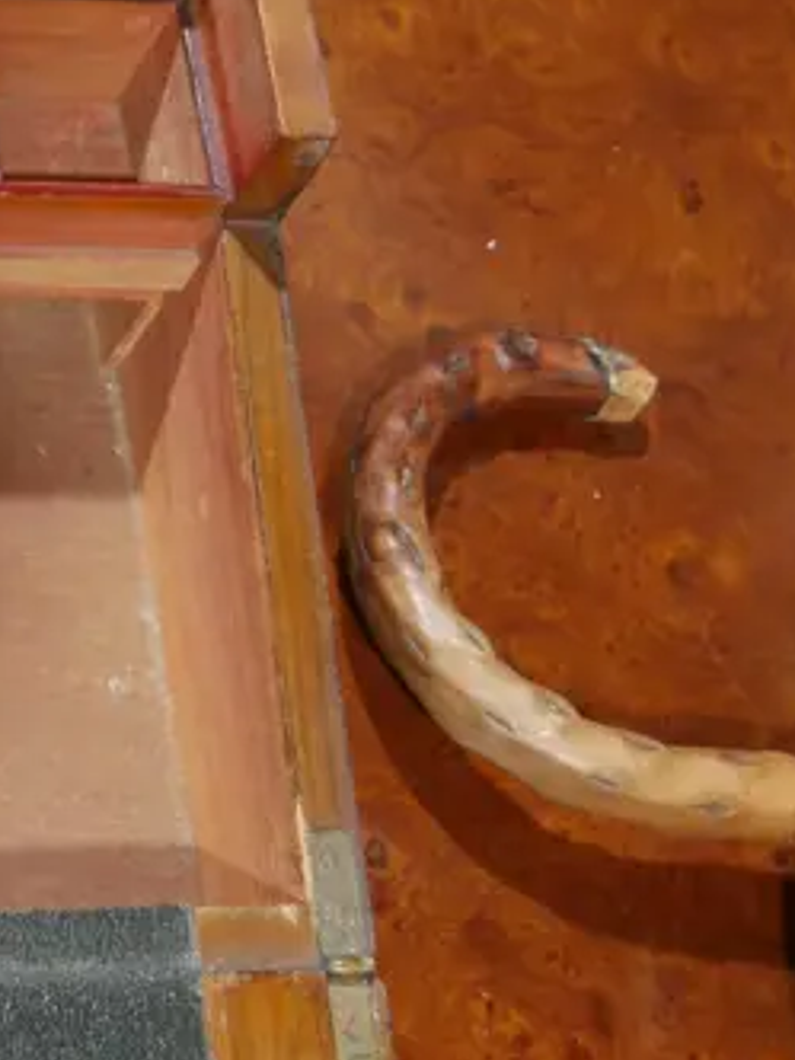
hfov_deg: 12.7
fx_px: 3399
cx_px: -359
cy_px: 345
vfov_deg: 17.7
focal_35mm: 111
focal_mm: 18
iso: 500
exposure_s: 1/60
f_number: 4
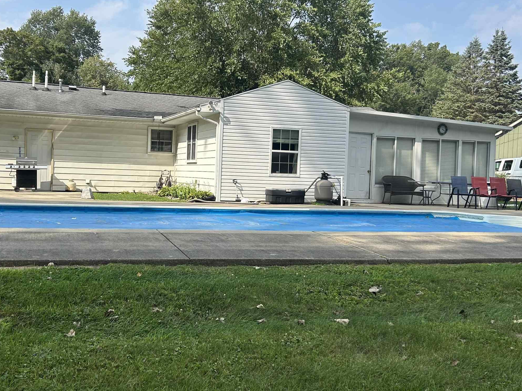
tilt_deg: -2.0
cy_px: 187
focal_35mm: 40
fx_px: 603
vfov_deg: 36.0
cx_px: 219
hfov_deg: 46.6
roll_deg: -1.8
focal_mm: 5.7
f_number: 1.5
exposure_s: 1/3165
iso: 50
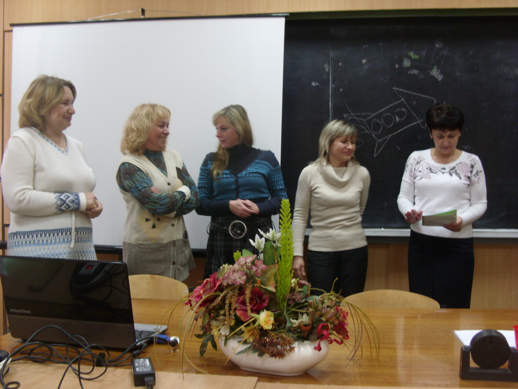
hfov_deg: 49.0
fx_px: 569
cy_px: 194
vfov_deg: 37.7
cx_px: 259
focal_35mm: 38
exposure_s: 1/15
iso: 200
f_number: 2.8
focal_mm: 6.3
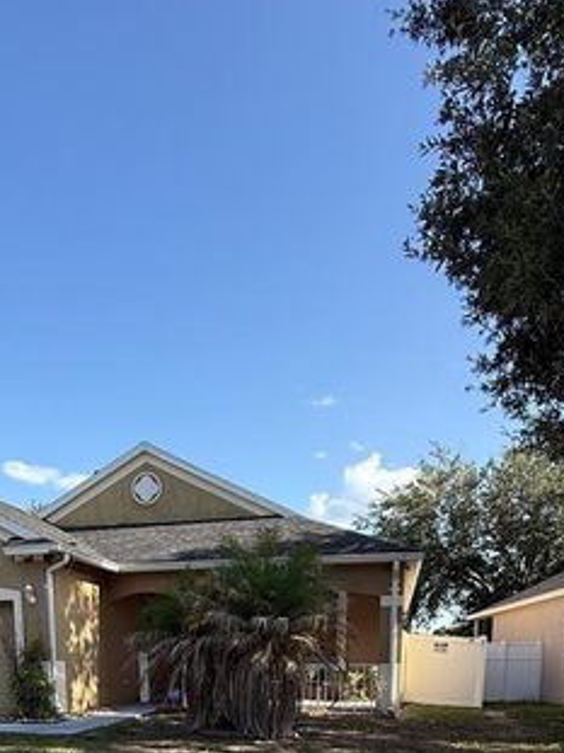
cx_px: 237
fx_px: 652
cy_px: 761
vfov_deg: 48.7
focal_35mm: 30
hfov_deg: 46.6
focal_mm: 2.22
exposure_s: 1/734
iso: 64
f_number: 2.2
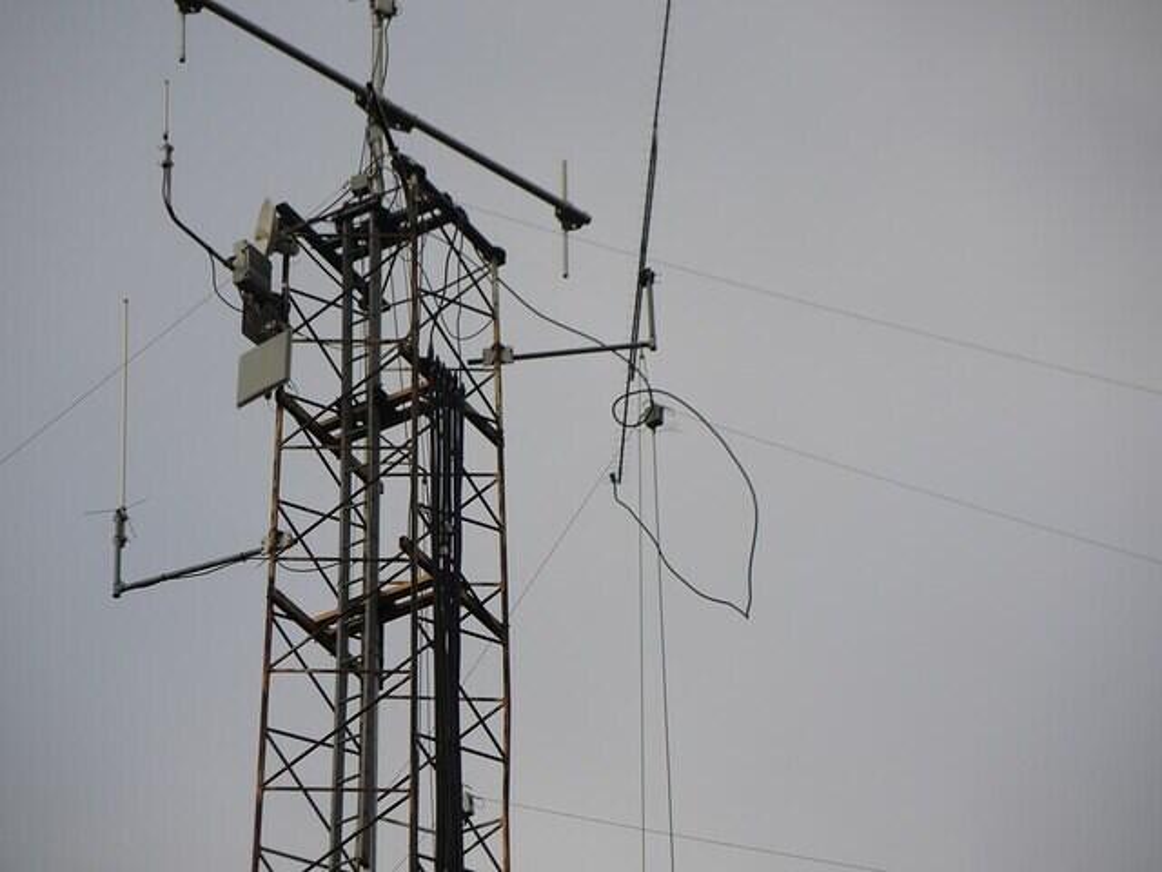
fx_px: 6714
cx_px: 581
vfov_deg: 7.4
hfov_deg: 9.9
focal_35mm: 200
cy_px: 436
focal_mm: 42.8
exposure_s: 1/640
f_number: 4
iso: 80
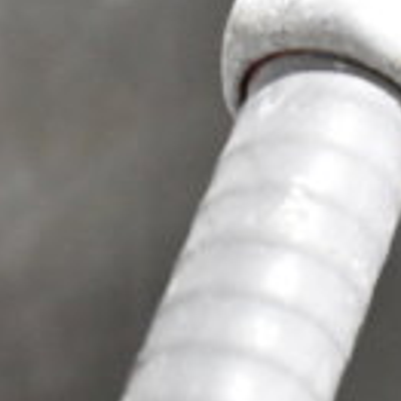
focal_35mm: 268
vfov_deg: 6.5
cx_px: 924
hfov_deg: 6.3
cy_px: 69
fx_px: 3512
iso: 6400
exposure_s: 1/200
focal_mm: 45
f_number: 7.1
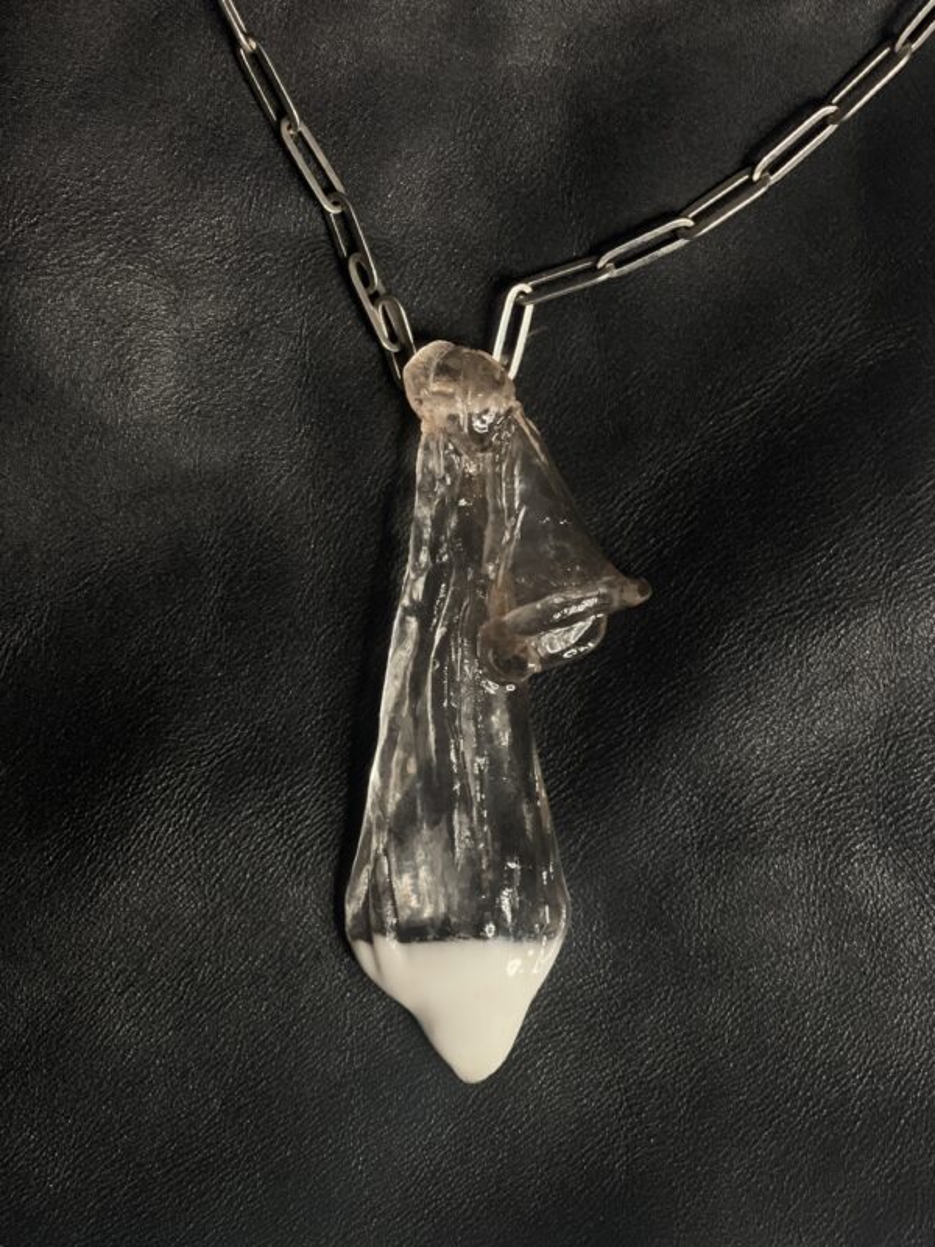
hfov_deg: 22.9
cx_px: 468
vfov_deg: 30.3
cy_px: 624
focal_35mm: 64
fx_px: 2305
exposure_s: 1/40
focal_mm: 7.5
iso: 320
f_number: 2.2
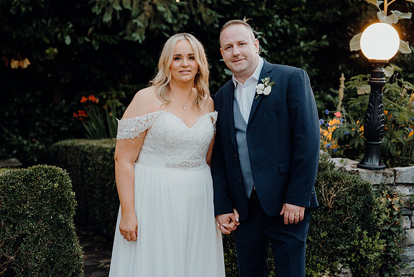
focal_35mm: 69
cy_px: 138
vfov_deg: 19.7
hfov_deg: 29.2
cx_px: 207
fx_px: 794
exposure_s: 1/160
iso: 2500
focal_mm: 69
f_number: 3.5
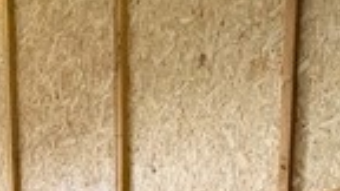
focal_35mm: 51
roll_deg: +0.2
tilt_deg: -6.7
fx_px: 460
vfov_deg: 14.0
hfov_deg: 40.0
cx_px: 109
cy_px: 483
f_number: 2.2
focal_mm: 2.22
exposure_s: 1/50
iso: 500
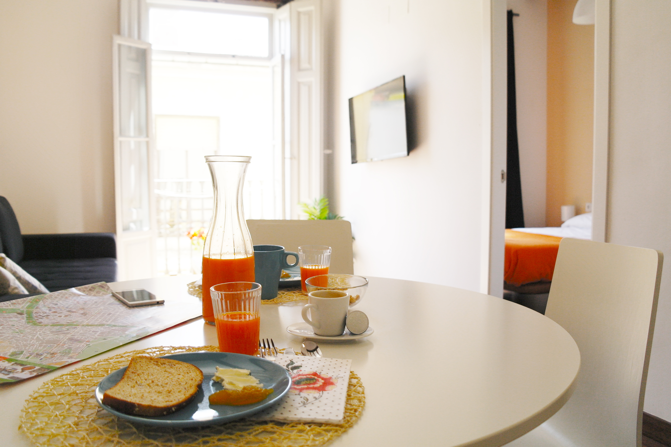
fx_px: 503
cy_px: 224
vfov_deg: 47.9
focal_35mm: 27
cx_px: 336
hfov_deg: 67.4
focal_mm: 18
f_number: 3.5
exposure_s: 1/160
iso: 100
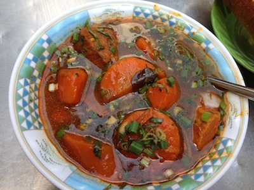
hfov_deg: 55.4
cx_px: 127
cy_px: 95
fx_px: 242
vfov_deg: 42.9
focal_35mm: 33
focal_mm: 4.13
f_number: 2.4
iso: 50
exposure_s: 1/261
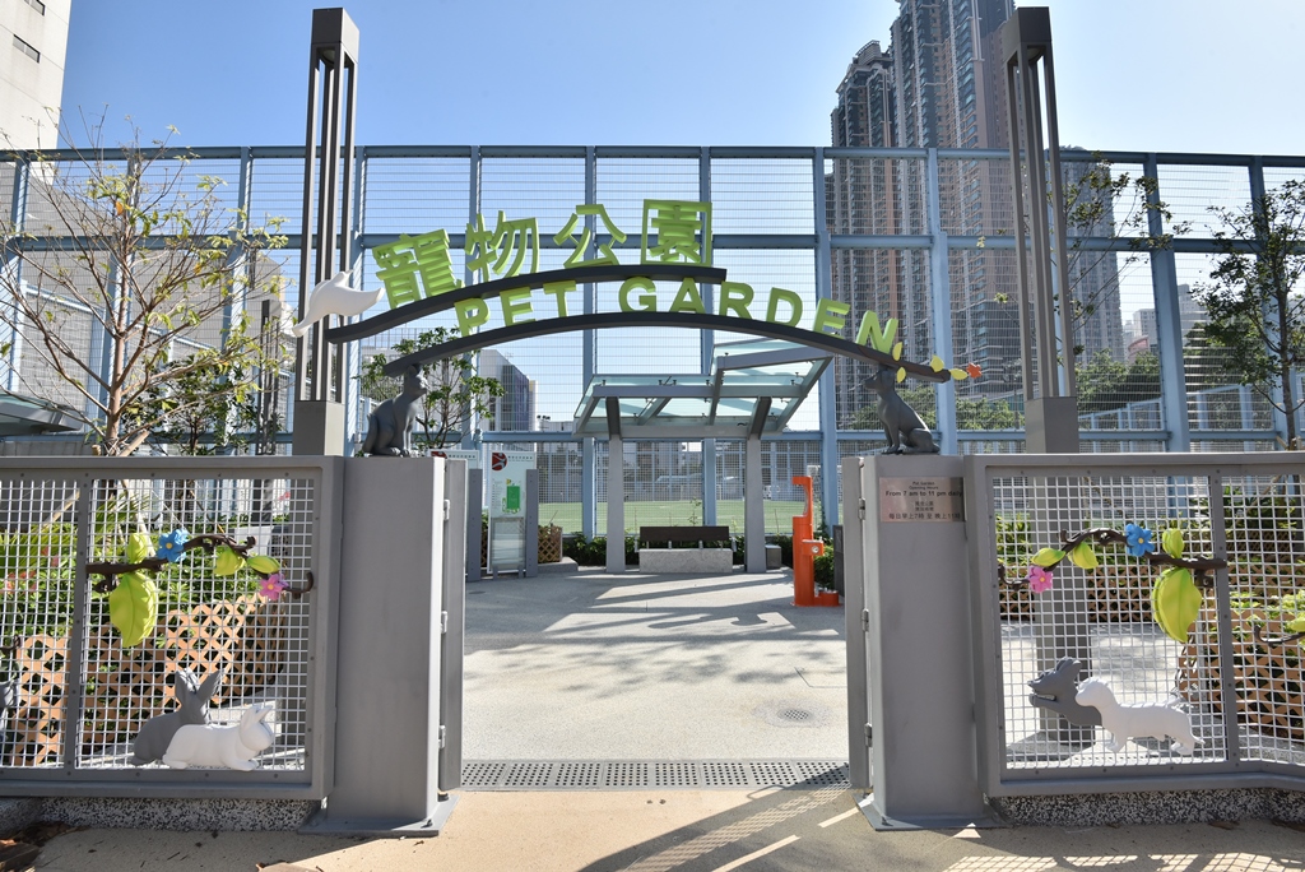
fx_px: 580
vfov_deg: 73.8
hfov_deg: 96.7
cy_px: 436
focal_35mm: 16
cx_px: 652
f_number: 14
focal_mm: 16
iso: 320
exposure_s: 1/400
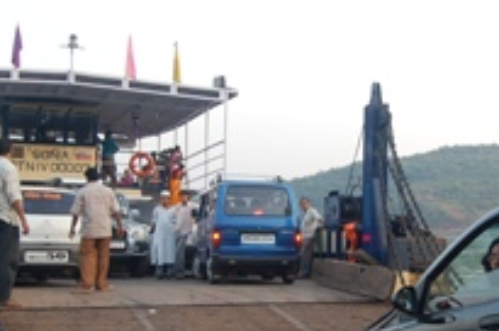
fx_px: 817
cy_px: 217
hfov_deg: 33.5
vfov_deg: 22.8
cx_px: 360
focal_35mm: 59
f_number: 8
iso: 400
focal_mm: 18
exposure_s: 1/50
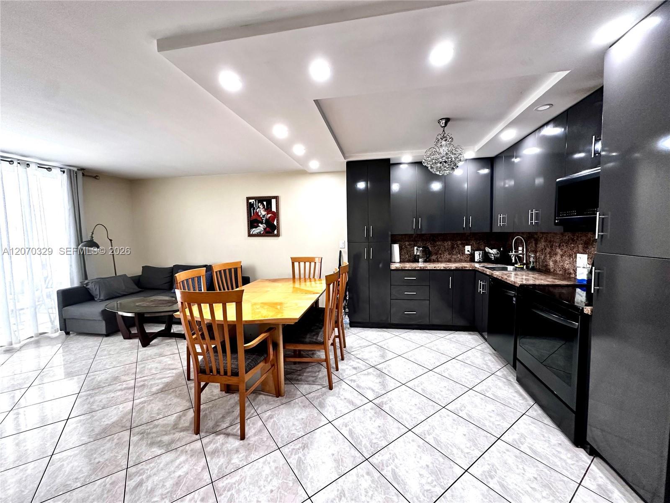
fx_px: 271
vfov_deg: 85.7
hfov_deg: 102.1
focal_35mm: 14
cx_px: 335
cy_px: 252
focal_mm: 2.22
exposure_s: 1/60
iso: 200
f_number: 2.2
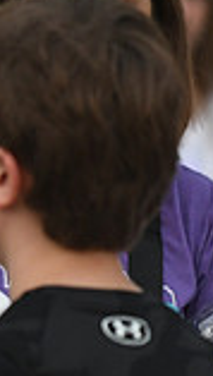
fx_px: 10111
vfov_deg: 2.1
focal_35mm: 1013
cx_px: -476
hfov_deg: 1.2
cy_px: 408
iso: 1250
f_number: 4
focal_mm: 175
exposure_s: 1/1250
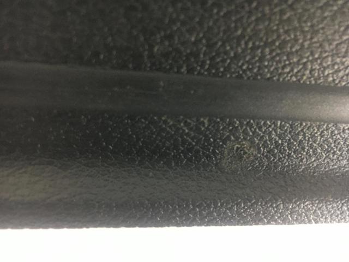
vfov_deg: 48.2
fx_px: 292
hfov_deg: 61.7
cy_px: 131
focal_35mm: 29
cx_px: 174
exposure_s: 1/33
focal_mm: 4.15
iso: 160
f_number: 2.2
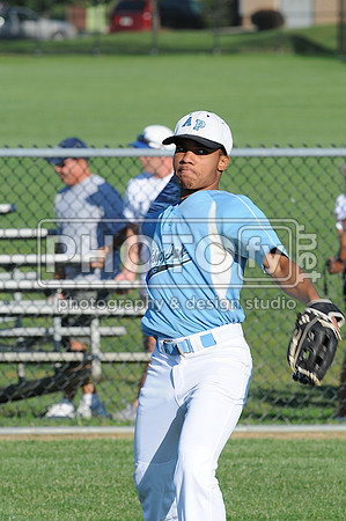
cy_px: 260
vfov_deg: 4.6
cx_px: 173
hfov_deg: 3.0
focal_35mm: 450
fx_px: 6502
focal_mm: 300
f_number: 11
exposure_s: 1/250
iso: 200
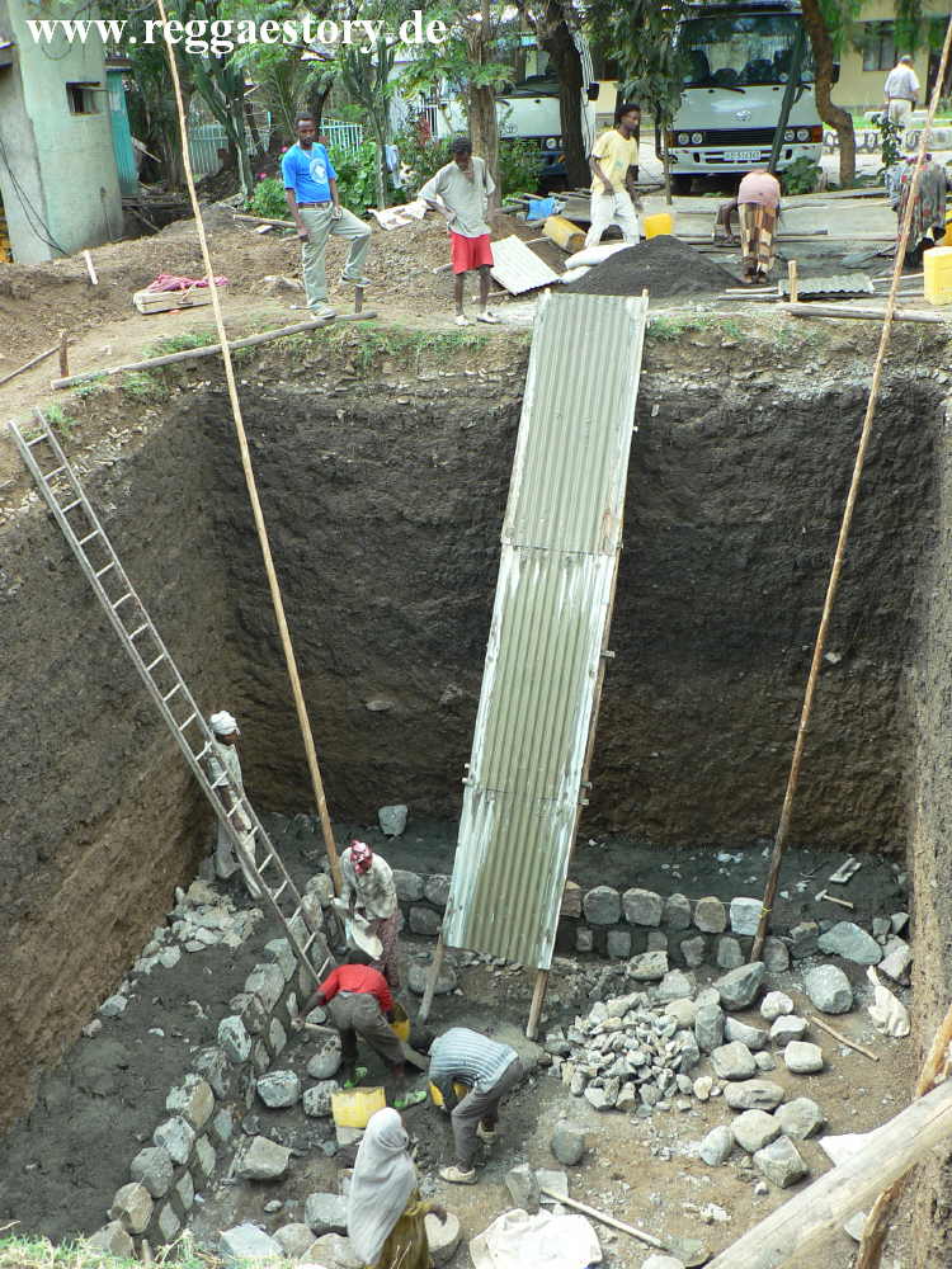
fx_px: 1283
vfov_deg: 52.6
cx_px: 476
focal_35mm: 35
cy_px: 634
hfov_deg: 40.7
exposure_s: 1/60
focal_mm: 6
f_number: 2.8
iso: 64
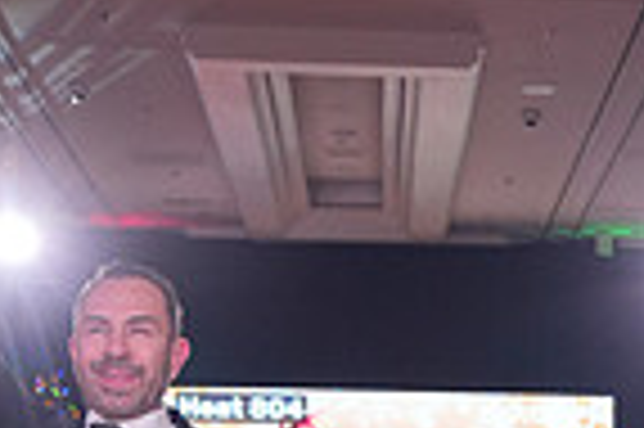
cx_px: 673
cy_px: 716
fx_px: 2394
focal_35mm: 134
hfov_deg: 15.0
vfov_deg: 9.8
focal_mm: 33
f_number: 4
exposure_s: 1/500
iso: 1250
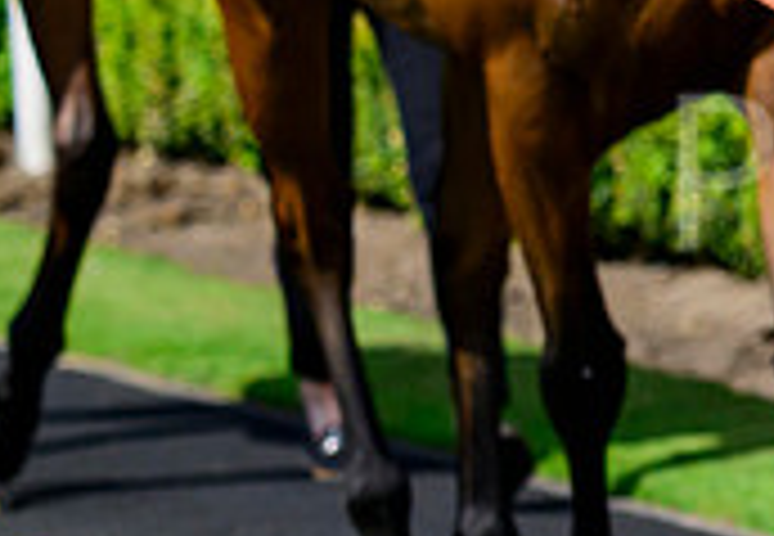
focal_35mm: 673
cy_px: -124
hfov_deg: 3.0
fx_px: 14639
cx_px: 1676
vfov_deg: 2.1
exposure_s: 1/5000
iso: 800
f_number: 5.6
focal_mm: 155
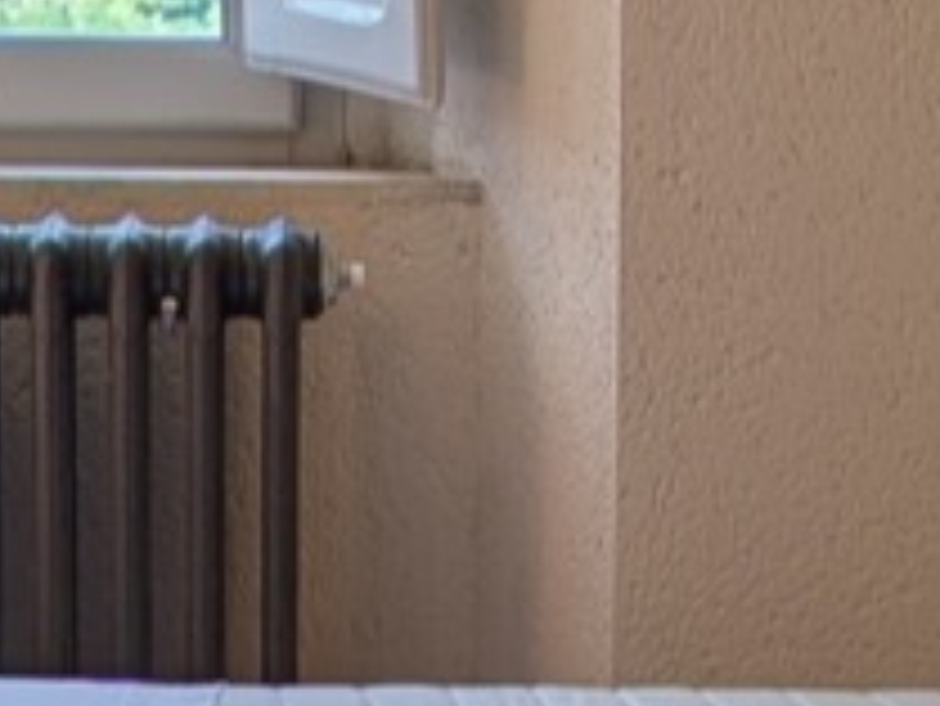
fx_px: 4999
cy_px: 648
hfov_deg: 10.7
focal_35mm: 184
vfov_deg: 8.1
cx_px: 882
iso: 18
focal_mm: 6.9
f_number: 1.68
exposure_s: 1/113
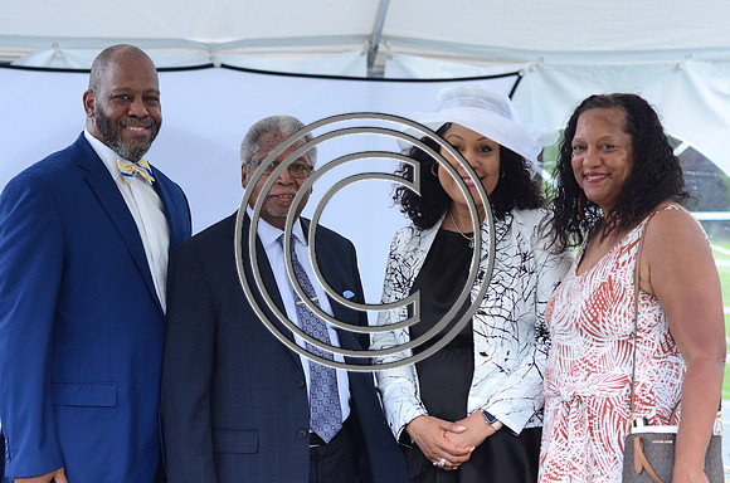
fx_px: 2124
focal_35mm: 105
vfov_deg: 13.0
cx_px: 365
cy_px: 242
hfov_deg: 19.5
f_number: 2.8
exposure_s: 1/250
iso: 800
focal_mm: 70
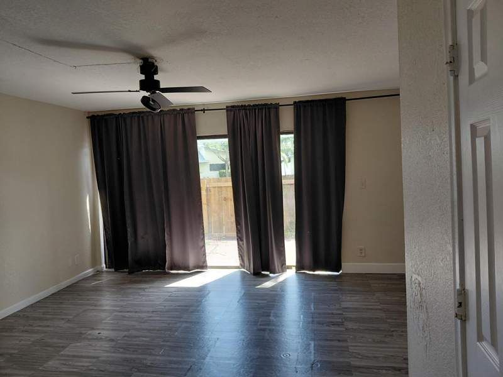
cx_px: 252
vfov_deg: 54.9
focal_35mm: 25
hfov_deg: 69.4
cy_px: 188
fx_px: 363
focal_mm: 4.69
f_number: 1.8
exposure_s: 1/146
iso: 50
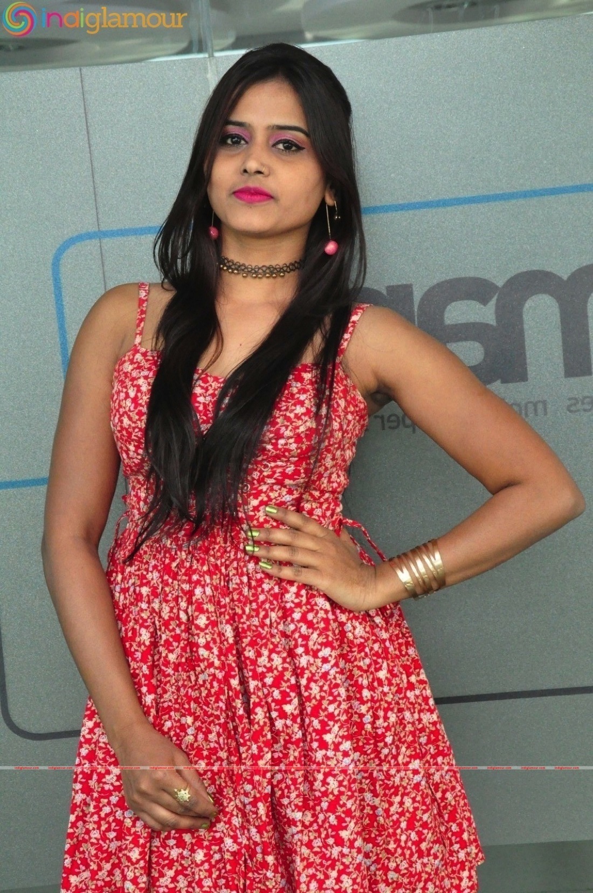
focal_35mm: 75
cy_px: 446
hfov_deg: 18.1
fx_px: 1858
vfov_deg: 27.0
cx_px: 296
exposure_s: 1/125
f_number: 6.3
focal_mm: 50
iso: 3200
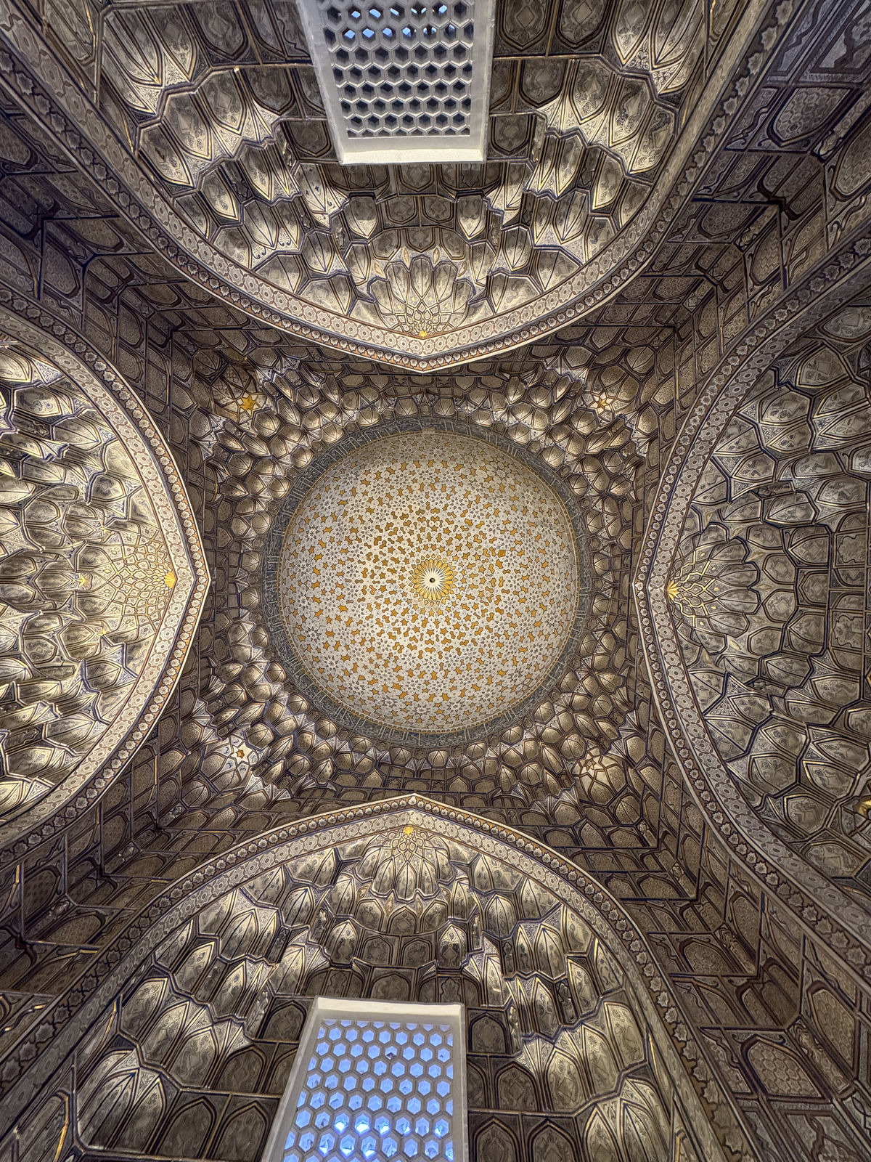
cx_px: 436
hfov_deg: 85.7
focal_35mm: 14
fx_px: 470
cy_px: 581
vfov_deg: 102.1
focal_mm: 2.22
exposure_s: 1/50
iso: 250
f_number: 2.2
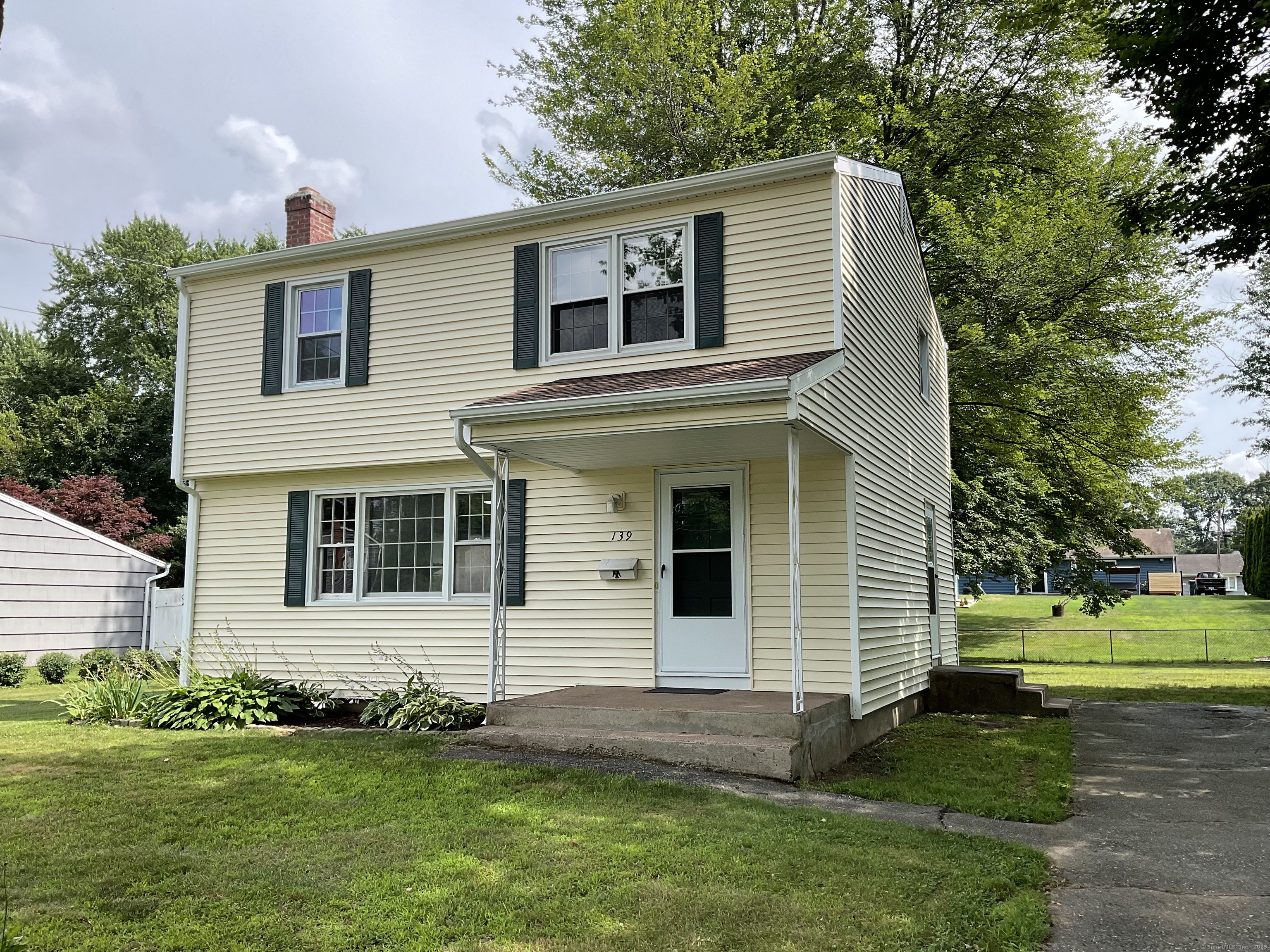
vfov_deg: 48.2
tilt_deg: +7.1
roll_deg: -0.3
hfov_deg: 61.7
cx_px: 635
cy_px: 476
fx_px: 1064
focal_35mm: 29
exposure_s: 1/912
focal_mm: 3
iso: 16
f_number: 1.8
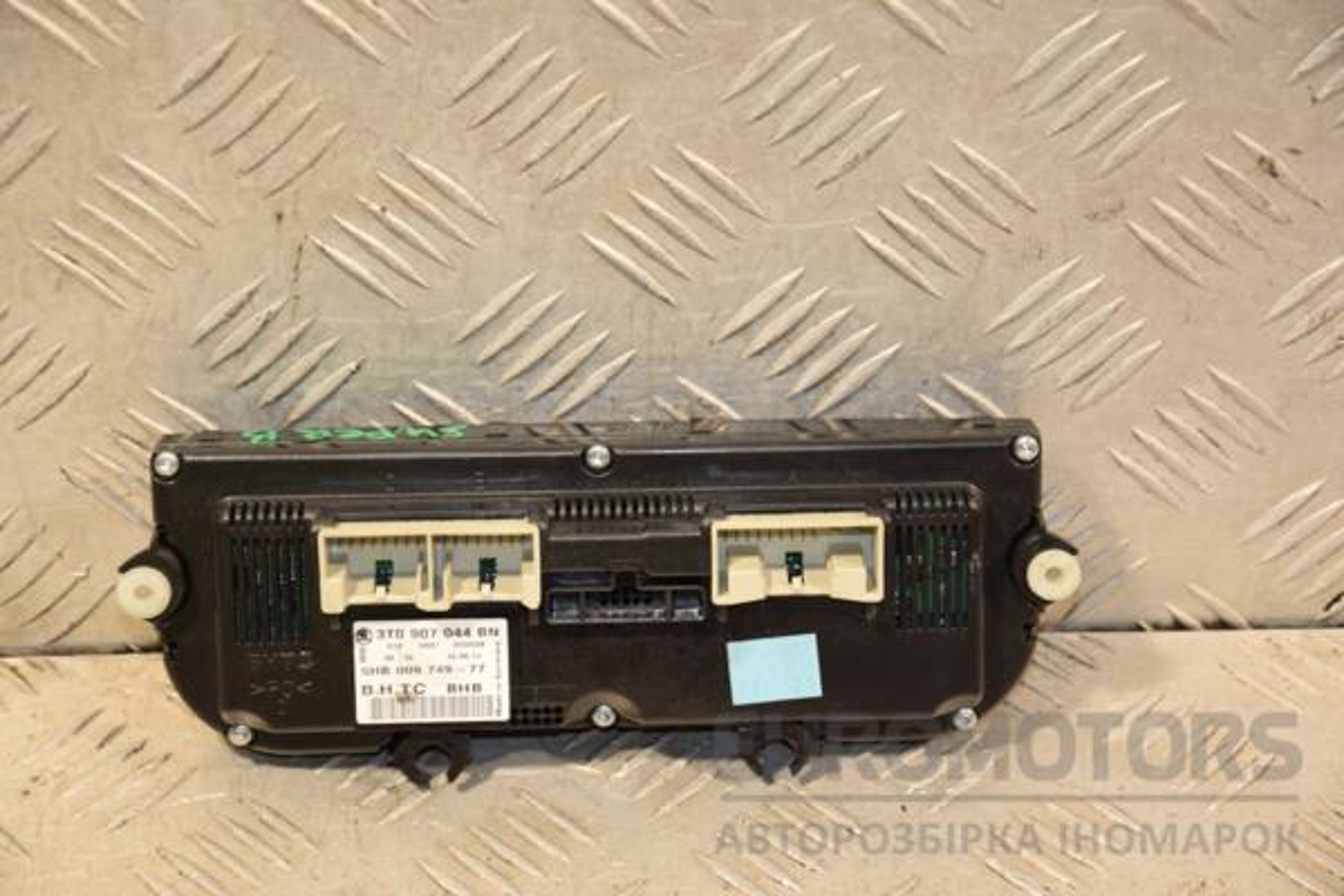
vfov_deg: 12.2
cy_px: 448
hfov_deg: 18.2
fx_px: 4200
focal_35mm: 112
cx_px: 672
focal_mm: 75
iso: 800
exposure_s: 1/125
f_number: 5.3
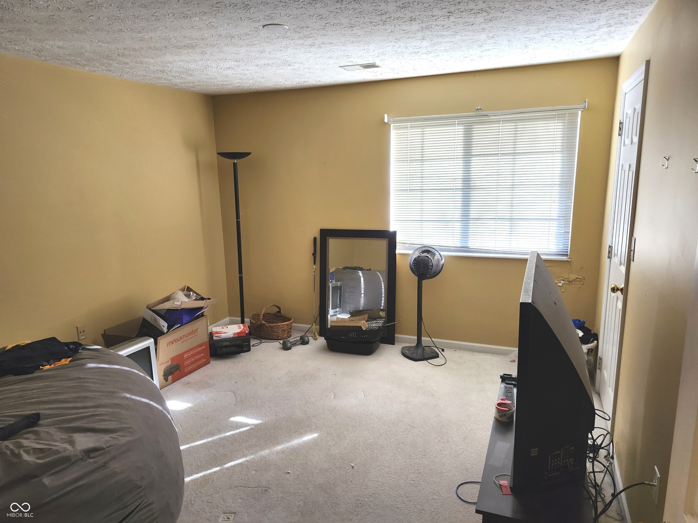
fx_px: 464
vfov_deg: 58.9
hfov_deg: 73.9
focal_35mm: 23
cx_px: 349
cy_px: 262
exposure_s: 1/120
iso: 200
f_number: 1.8
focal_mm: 5.54
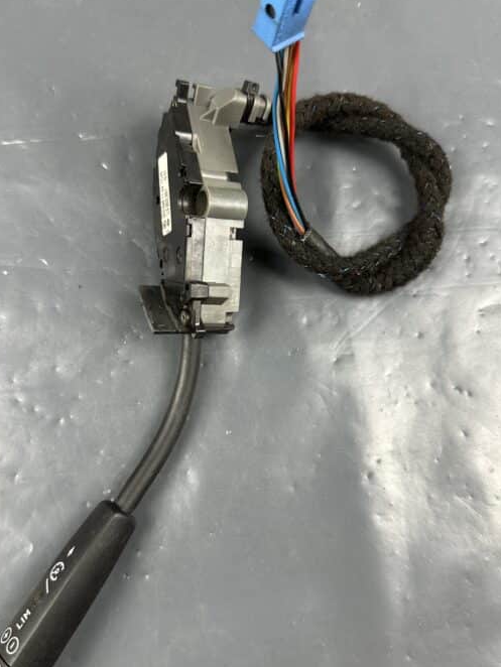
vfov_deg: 61.6
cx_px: 228
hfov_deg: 48.2
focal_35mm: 29
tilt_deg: -79.8
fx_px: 559
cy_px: 348
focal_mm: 6.86
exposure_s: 1/50
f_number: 1.78
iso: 125
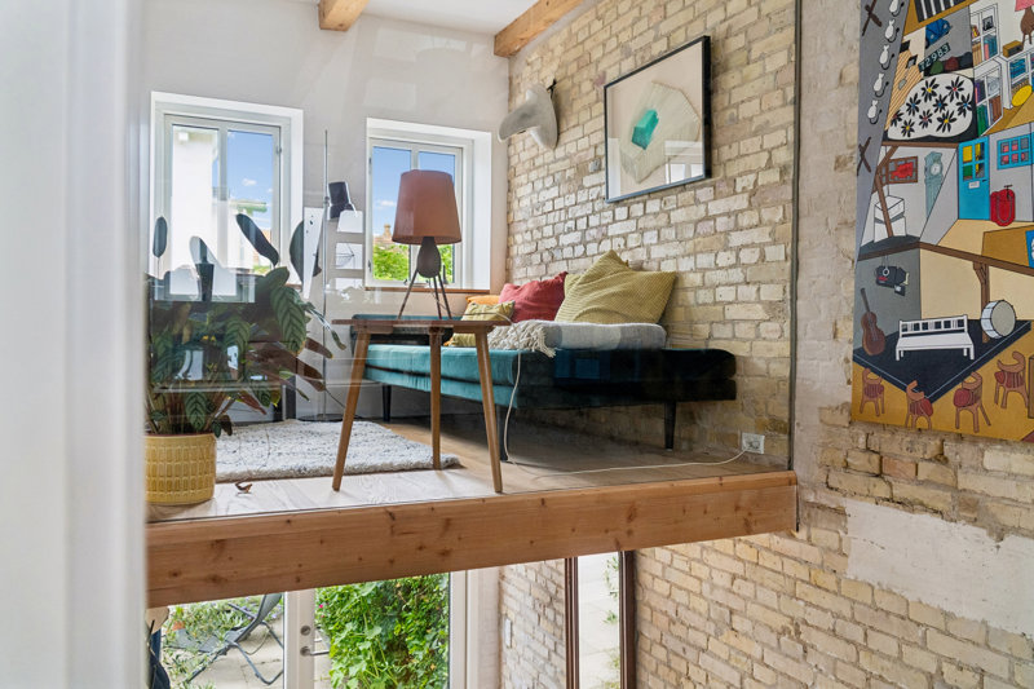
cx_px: 517
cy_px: 344
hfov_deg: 67.4
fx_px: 775
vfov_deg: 47.9
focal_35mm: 27
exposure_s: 1/200
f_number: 4
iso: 800
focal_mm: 18
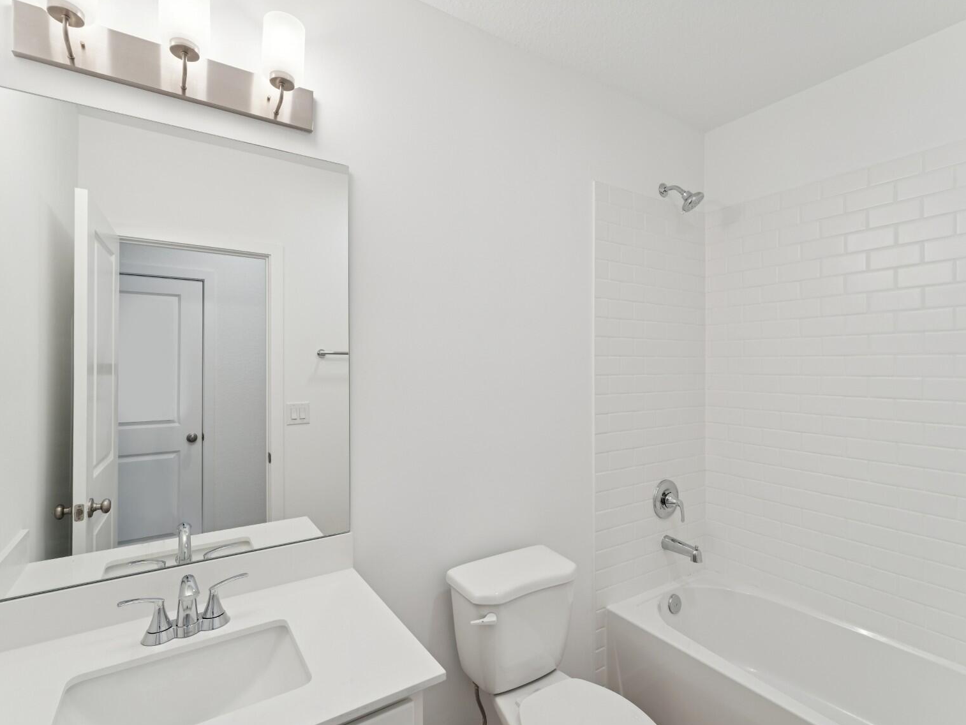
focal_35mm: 16
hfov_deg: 94.5
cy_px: 370
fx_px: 447
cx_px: 481
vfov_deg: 78.1
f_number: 8
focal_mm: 14
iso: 200
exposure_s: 1/6
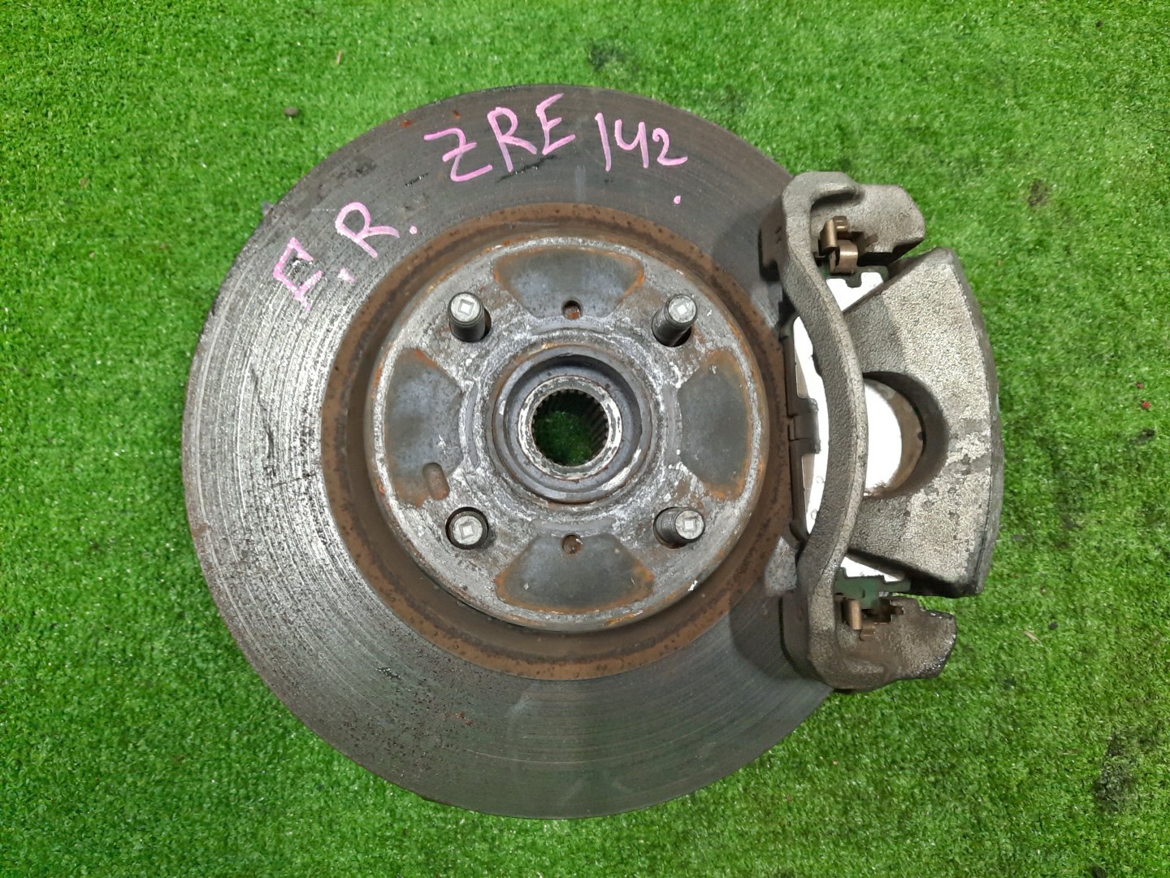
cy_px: 439
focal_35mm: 25
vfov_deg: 54.9
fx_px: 845
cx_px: 585
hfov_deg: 69.4
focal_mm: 4.6
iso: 349
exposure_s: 1/50
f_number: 2
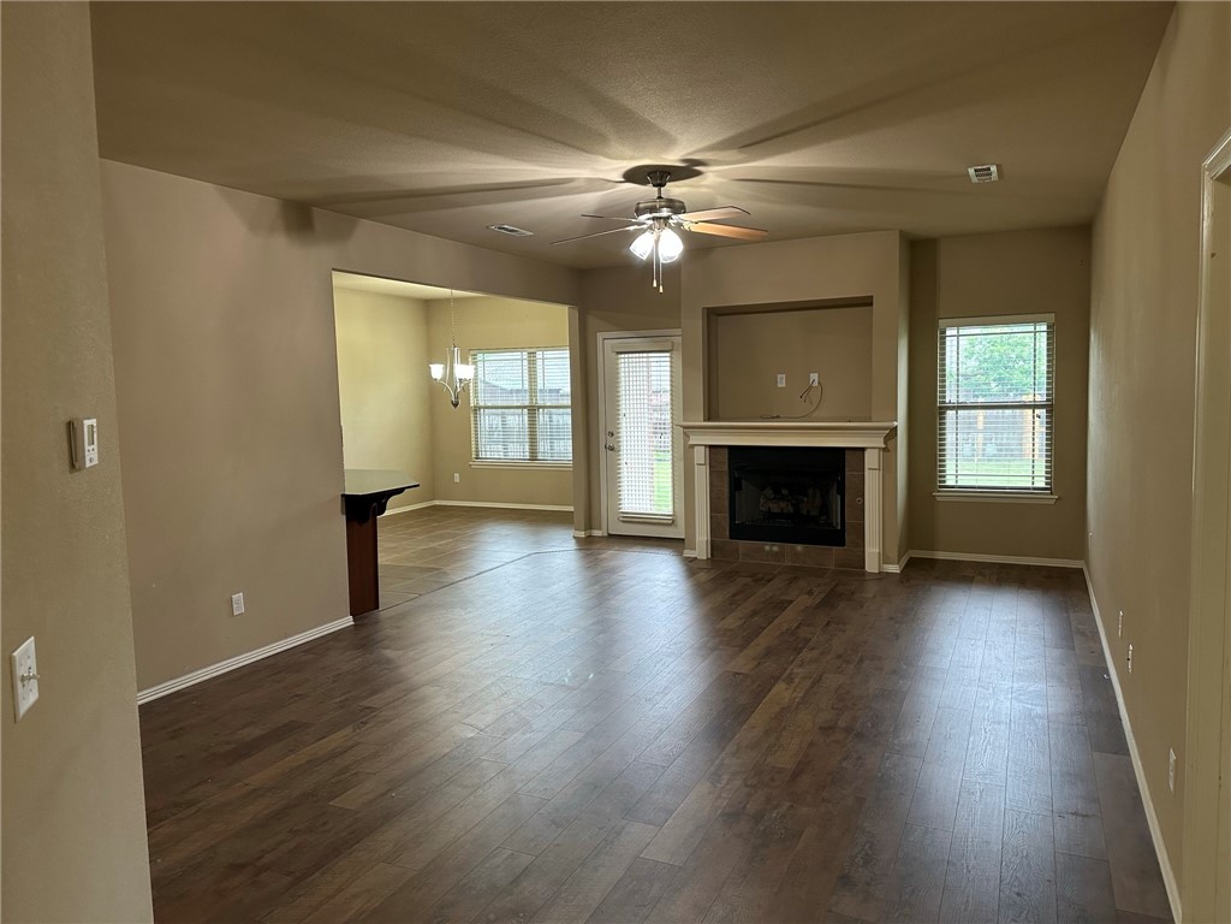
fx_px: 853
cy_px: 462
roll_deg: +1.2
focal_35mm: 24
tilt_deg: -4.8
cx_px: 616
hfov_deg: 71.6
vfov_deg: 56.8
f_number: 1.78
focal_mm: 6.86
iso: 400
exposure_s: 1/60
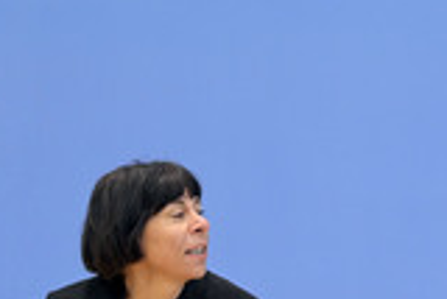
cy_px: 296
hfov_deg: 20.5
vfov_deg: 15.0
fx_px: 1118
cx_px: 591
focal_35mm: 90
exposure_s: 1/320
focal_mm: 32
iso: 4000
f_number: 5.6
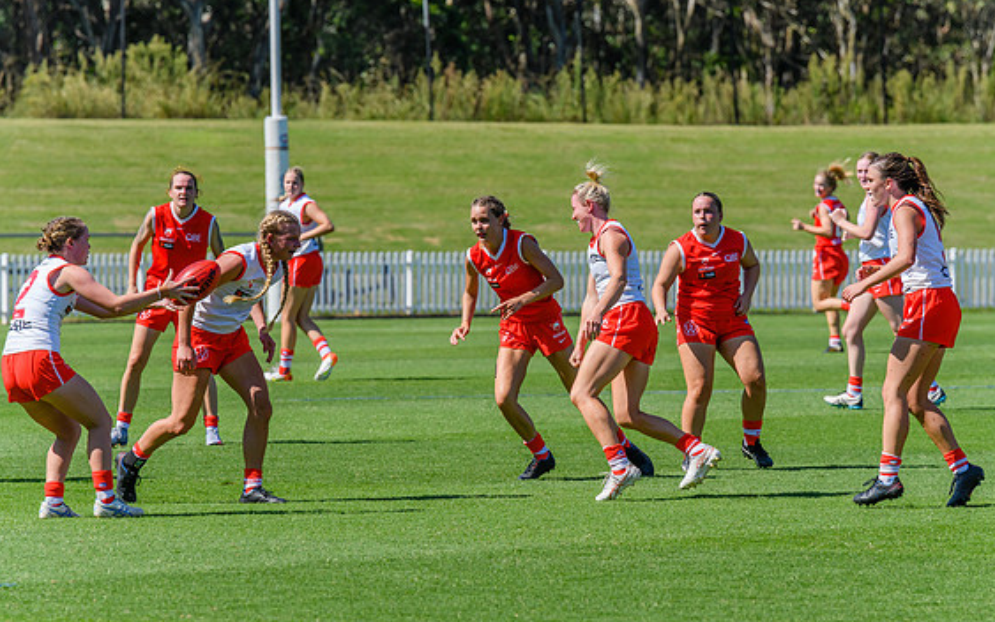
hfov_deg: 6.8
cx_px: 519
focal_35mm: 309
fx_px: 8380
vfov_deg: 4.3
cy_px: 316
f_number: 7.1
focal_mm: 280
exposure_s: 1/2000
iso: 800
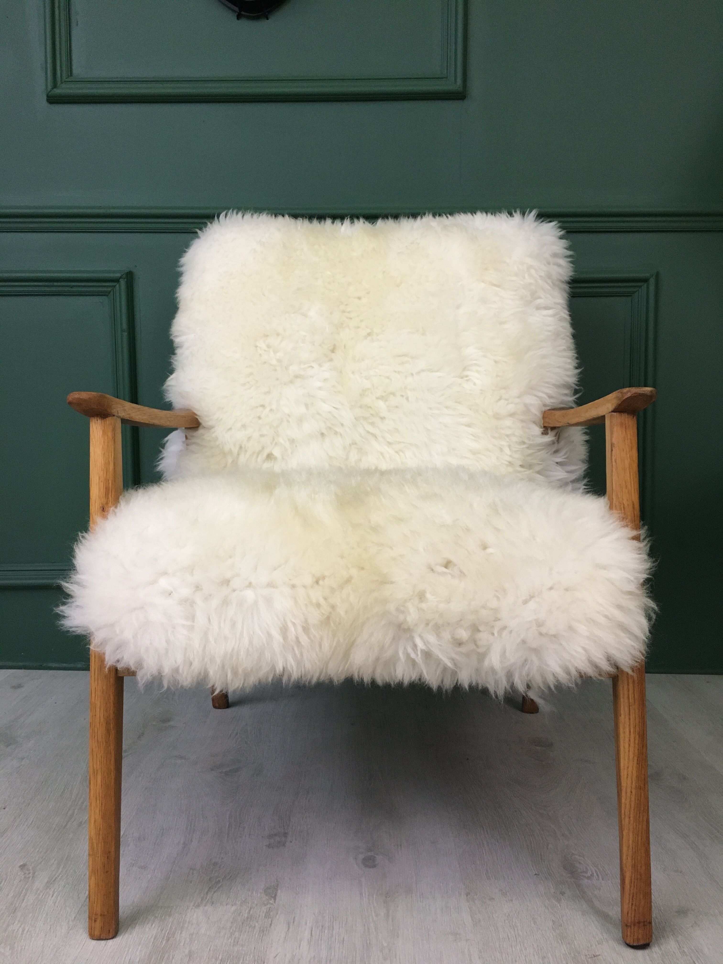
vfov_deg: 61.7
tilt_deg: -3.9
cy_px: 482
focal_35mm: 29
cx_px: 362
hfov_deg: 48.2
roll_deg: -0.6
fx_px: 808
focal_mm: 4.15
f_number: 2.2
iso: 160
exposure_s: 1/33
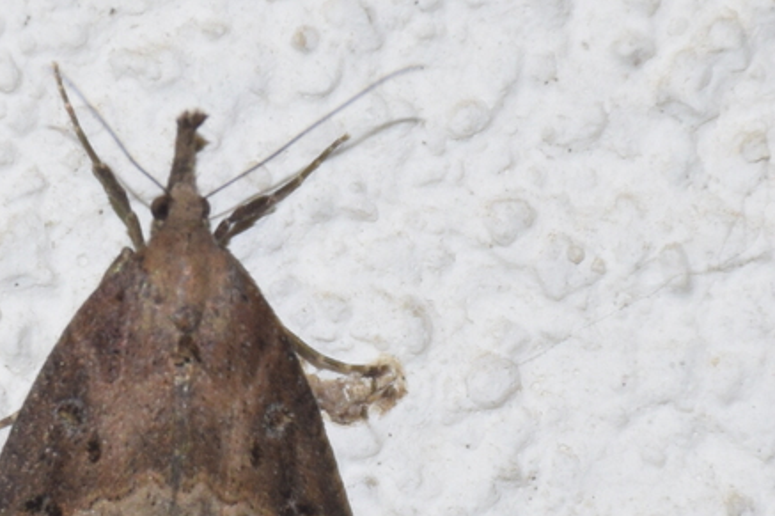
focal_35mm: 462
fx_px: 9942
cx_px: 152
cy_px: 390
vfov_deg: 3.0
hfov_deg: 4.5
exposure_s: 1/60
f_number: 7.1
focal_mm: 140
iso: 320
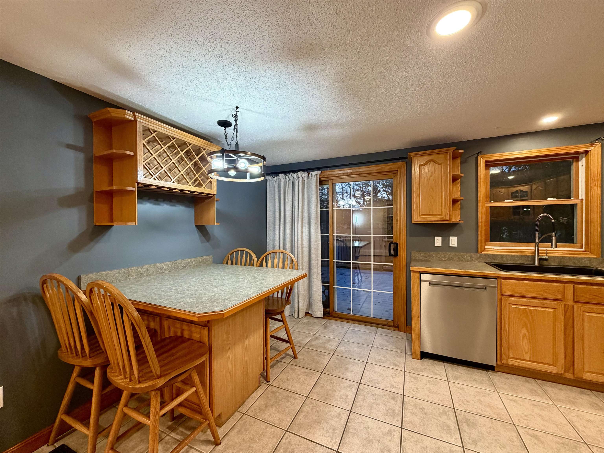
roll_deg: +0.4
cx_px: 302
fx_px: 244
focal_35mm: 14
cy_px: 226
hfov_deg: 102.1
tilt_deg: -0.6
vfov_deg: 85.7
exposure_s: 1/60
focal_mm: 2.22
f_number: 2.2
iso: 320
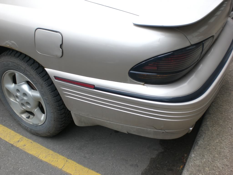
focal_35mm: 38
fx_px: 256
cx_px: 116
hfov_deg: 49.0
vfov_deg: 37.7
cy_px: 88
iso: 50
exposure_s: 1/160
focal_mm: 6.3
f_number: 3.1
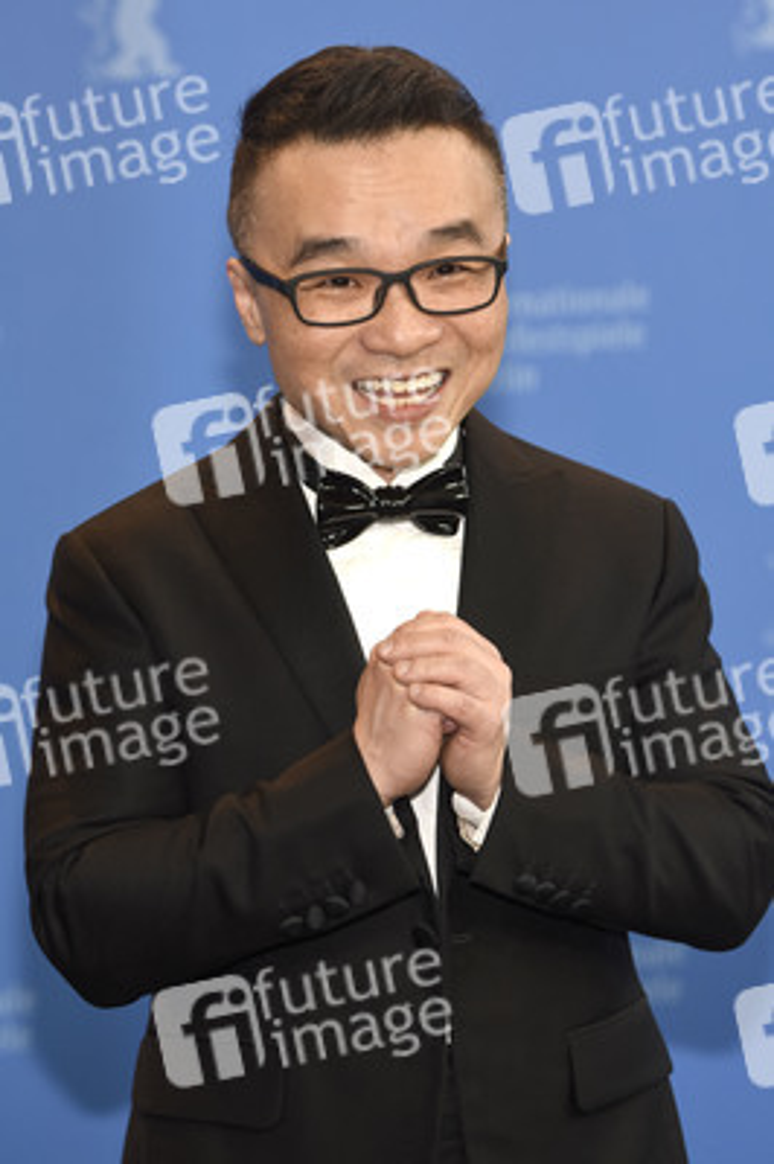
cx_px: 387
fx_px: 5330
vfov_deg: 12.5
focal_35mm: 165
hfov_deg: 8.3
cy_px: 582
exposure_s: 1/400
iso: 640
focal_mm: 110
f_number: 3.5
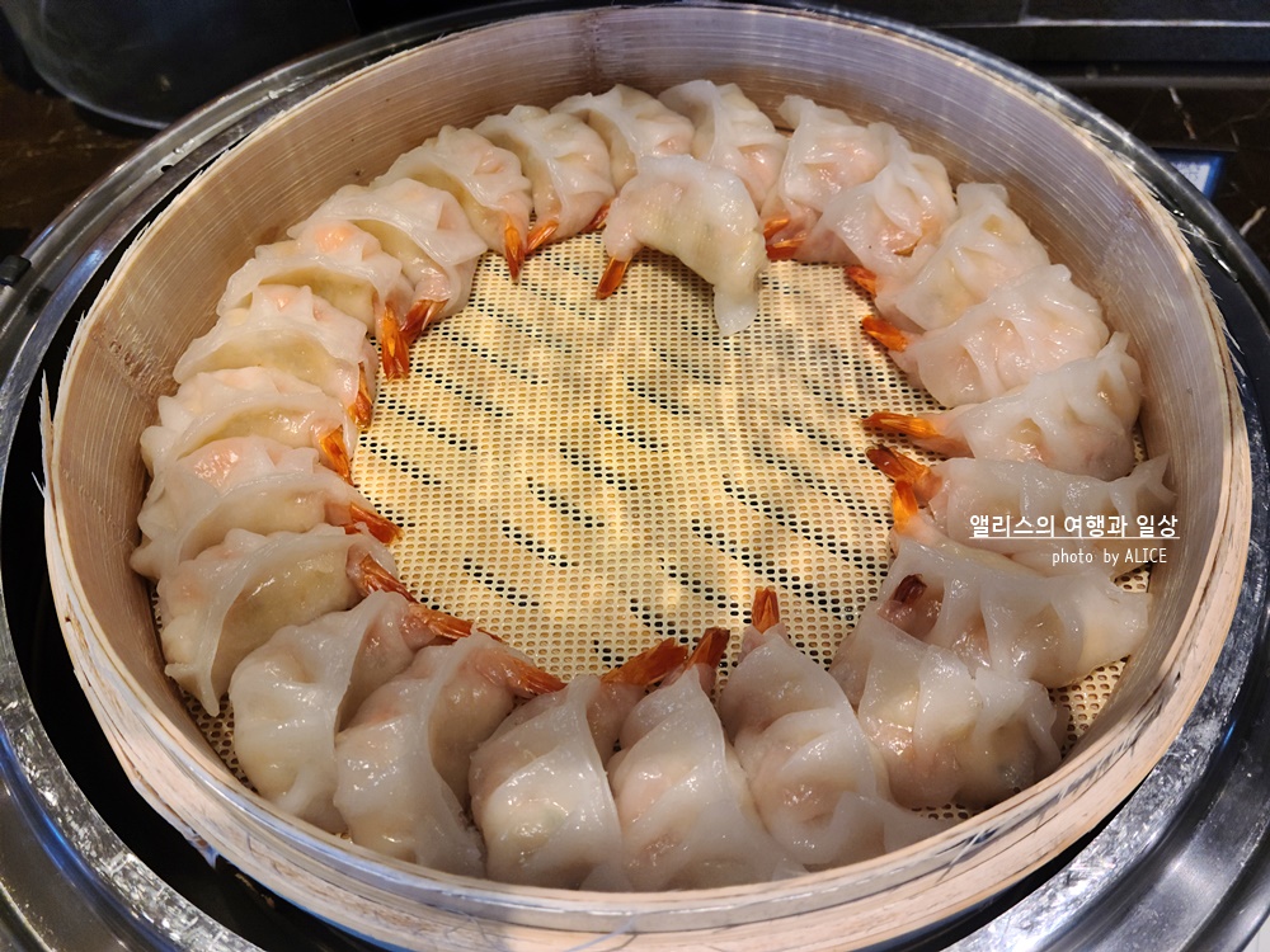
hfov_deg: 63.4
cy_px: 476
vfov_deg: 49.7
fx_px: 1027
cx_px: 635
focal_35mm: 28
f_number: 2
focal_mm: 5.9
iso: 160
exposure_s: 1/59
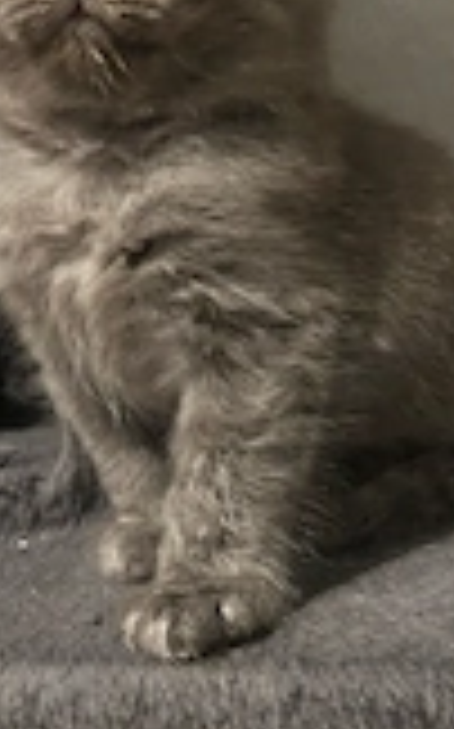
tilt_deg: -9.2
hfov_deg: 19.1
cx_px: 225
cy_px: 346
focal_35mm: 68
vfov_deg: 30.2
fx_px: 1349
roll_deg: +7.6
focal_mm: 5.7
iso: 500
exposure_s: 1/25
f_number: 1.5
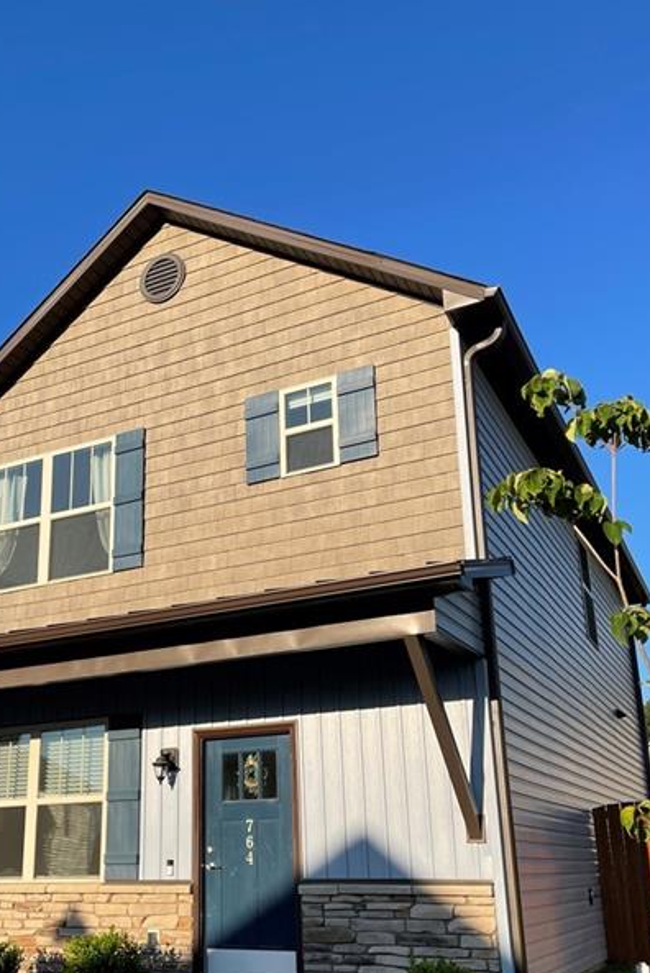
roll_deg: +0.8
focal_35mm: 35
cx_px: 240
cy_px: 602
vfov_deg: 53.9
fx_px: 947
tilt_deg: +16.0
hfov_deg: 37.6
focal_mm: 4.2
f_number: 1.6
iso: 32
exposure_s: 1/2398
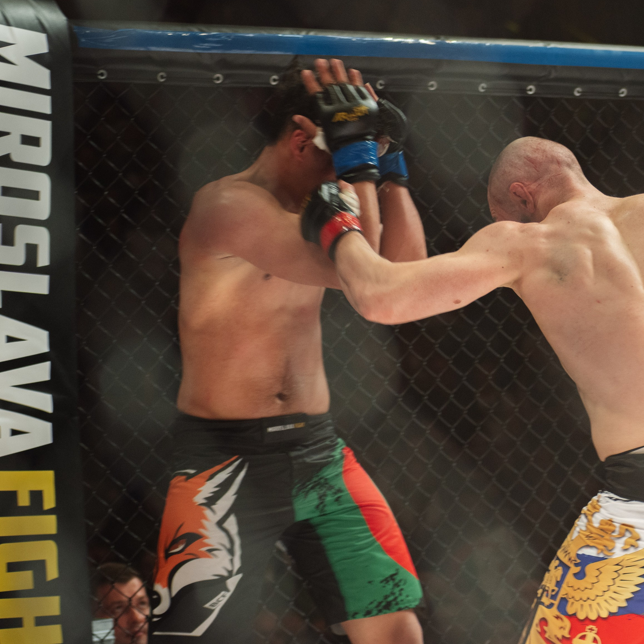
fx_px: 2378
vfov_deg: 15.4
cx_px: 504
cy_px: 288
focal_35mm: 113
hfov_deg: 15.3
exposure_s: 1/320
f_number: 4
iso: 1100
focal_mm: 80
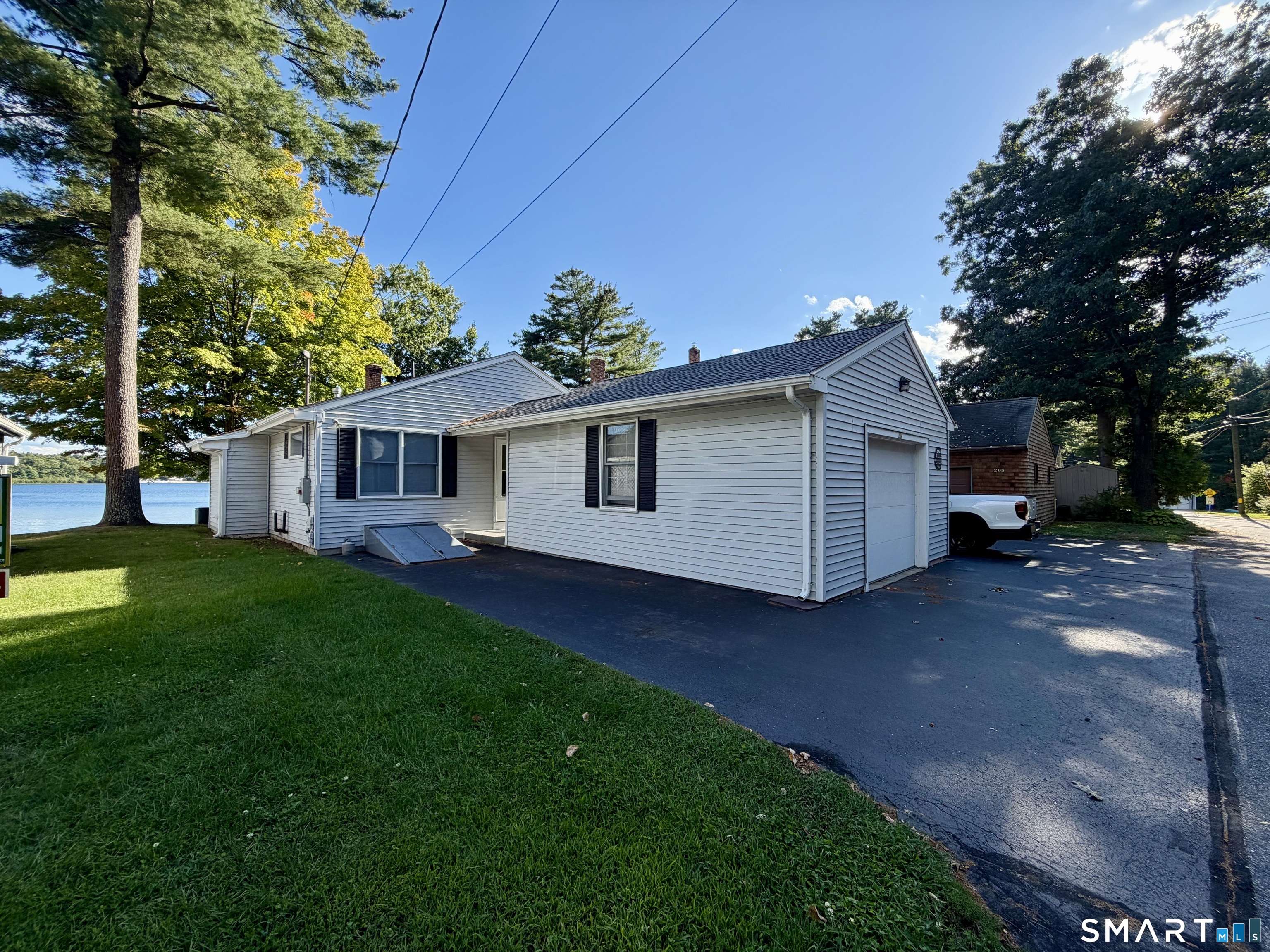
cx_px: 635
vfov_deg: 85.7
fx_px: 514
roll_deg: +0.1
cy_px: 476
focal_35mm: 14
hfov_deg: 102.1
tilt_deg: +0.0
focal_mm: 2.22
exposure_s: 1/527
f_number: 2.2
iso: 40
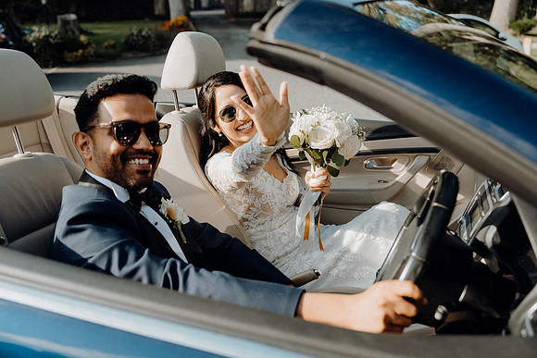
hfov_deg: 53.1
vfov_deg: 36.9
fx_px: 537
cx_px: 268
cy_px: 179
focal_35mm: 36
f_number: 3.5
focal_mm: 36
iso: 125
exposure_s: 1/500
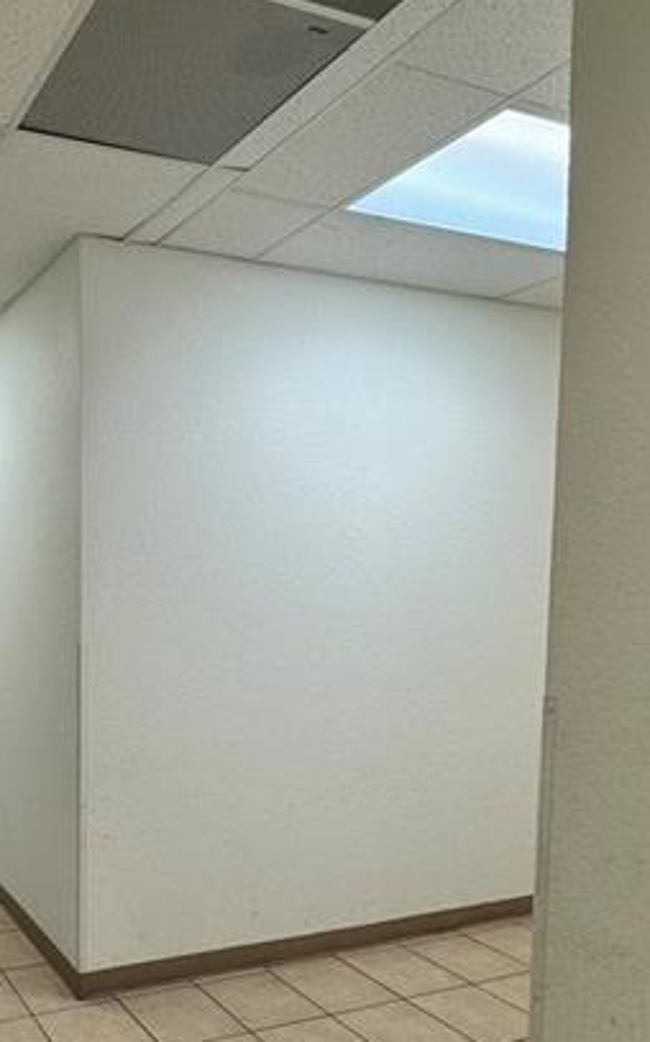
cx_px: -3
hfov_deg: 39.2
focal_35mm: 28
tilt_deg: -3.7
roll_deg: -0.1
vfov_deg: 65.6
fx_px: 794
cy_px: 645
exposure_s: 1/120
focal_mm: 2.22
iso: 100
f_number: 2.2
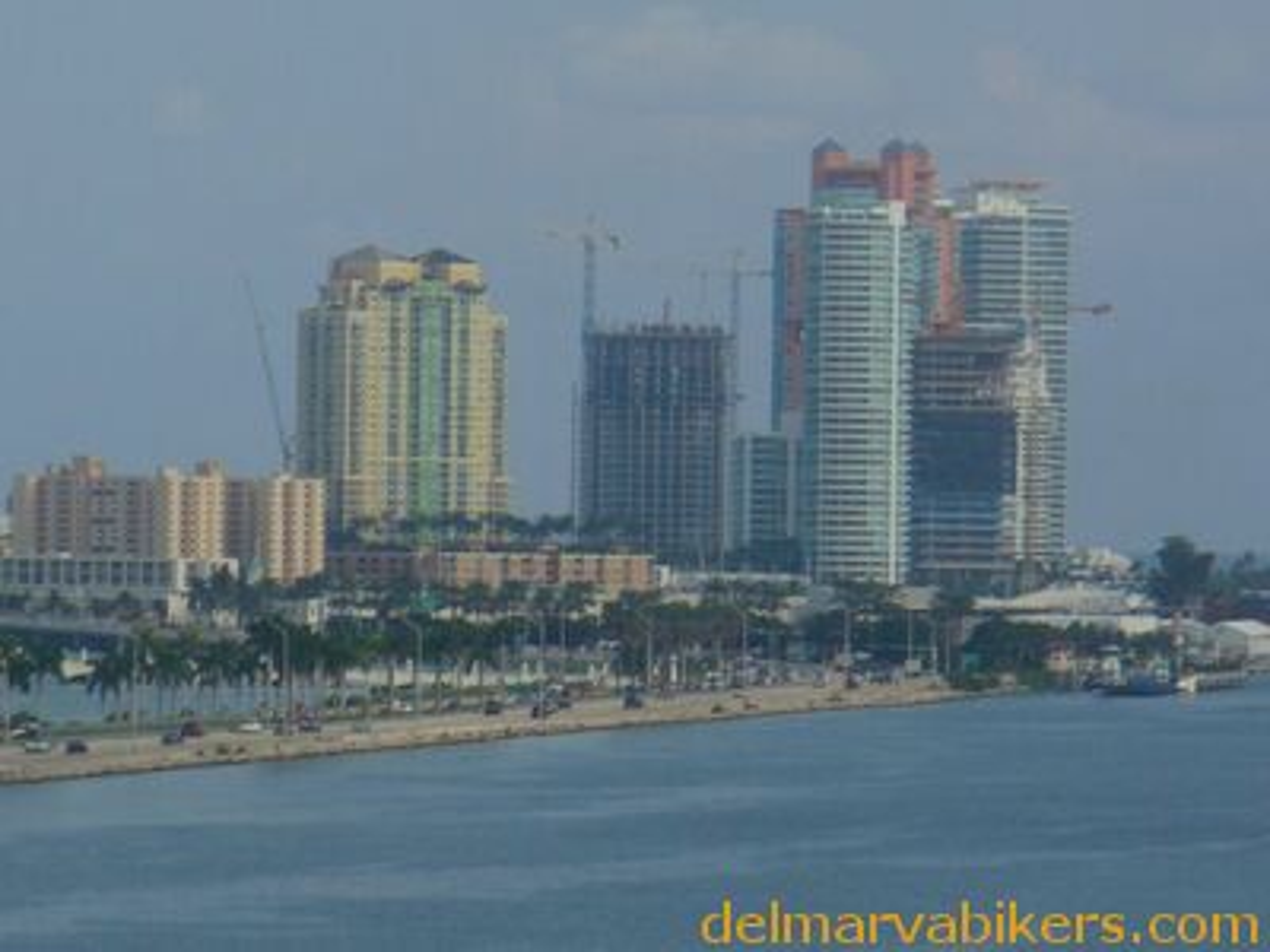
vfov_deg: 4.9
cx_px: 635
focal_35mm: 305
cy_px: 476
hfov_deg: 6.5
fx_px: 11190
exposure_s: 1/800
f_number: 4.5
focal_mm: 36.6
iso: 80
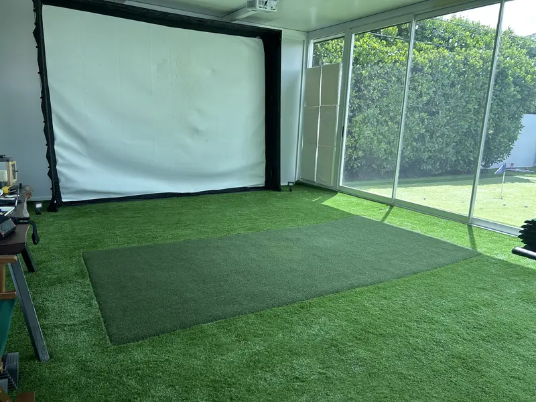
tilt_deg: -11.3
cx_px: 268
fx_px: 403
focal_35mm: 26
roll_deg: -1.8
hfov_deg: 67.3
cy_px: 201
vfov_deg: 53.1
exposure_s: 1/121
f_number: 1.5
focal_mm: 5.7
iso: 50
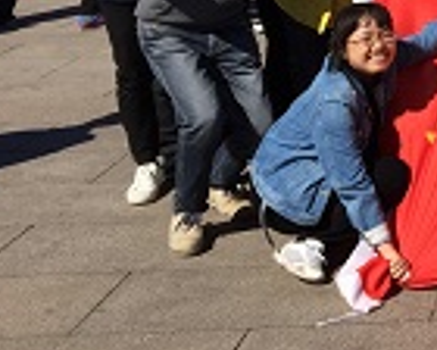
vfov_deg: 14.6
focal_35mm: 101
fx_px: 1306
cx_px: 740
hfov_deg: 16.5
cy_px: -98
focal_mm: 4.15
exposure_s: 1/2326
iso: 32
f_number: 2.2
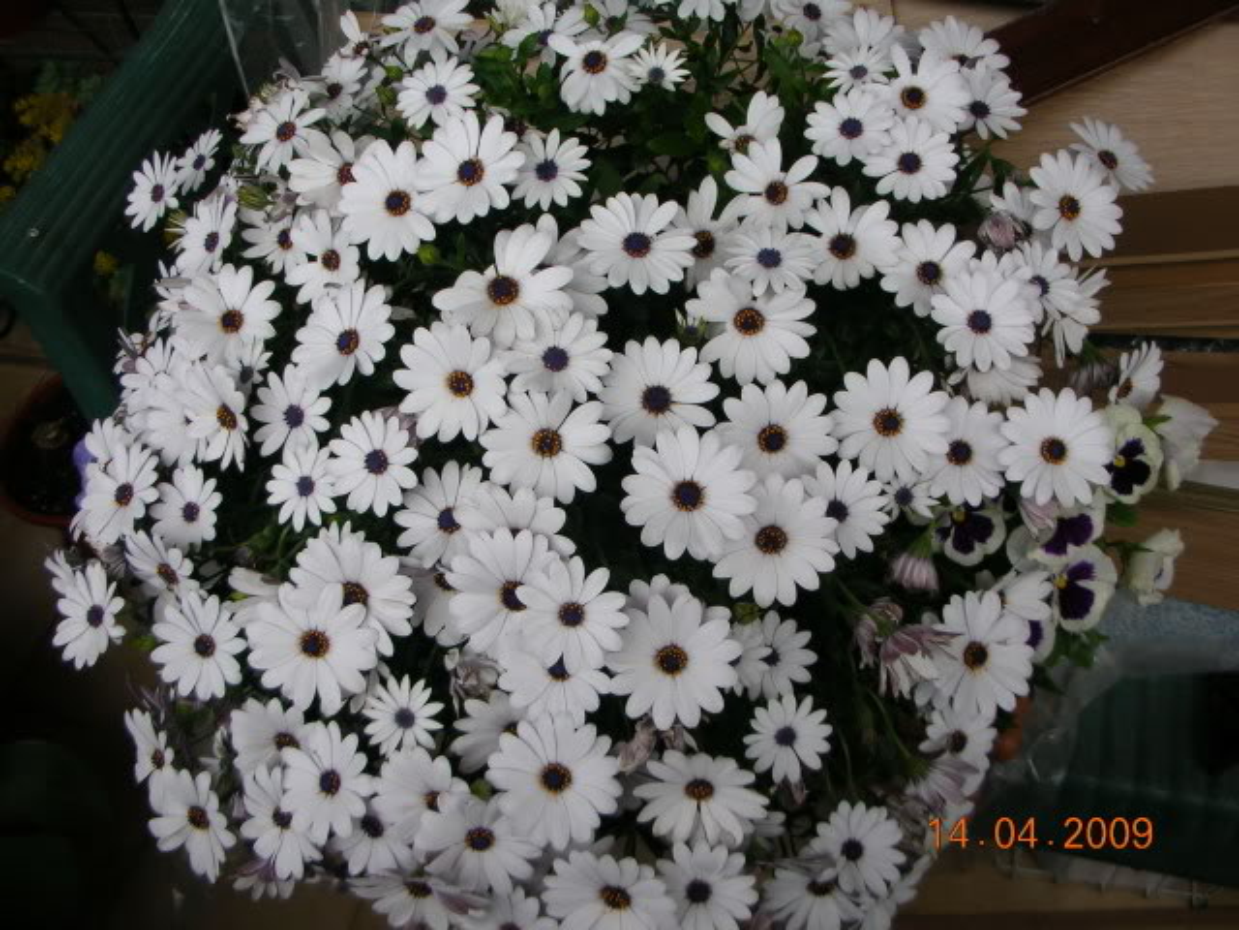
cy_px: 465
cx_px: 620
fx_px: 1253
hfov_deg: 52.6
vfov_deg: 40.7
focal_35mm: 35
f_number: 8.5
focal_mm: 5.8
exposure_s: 1/39.2
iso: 50
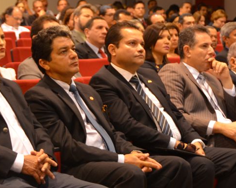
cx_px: 109
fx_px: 1034
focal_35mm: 148
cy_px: 78
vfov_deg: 10.4
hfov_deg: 13.0
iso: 800
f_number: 4.5
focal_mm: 46
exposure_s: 1/50
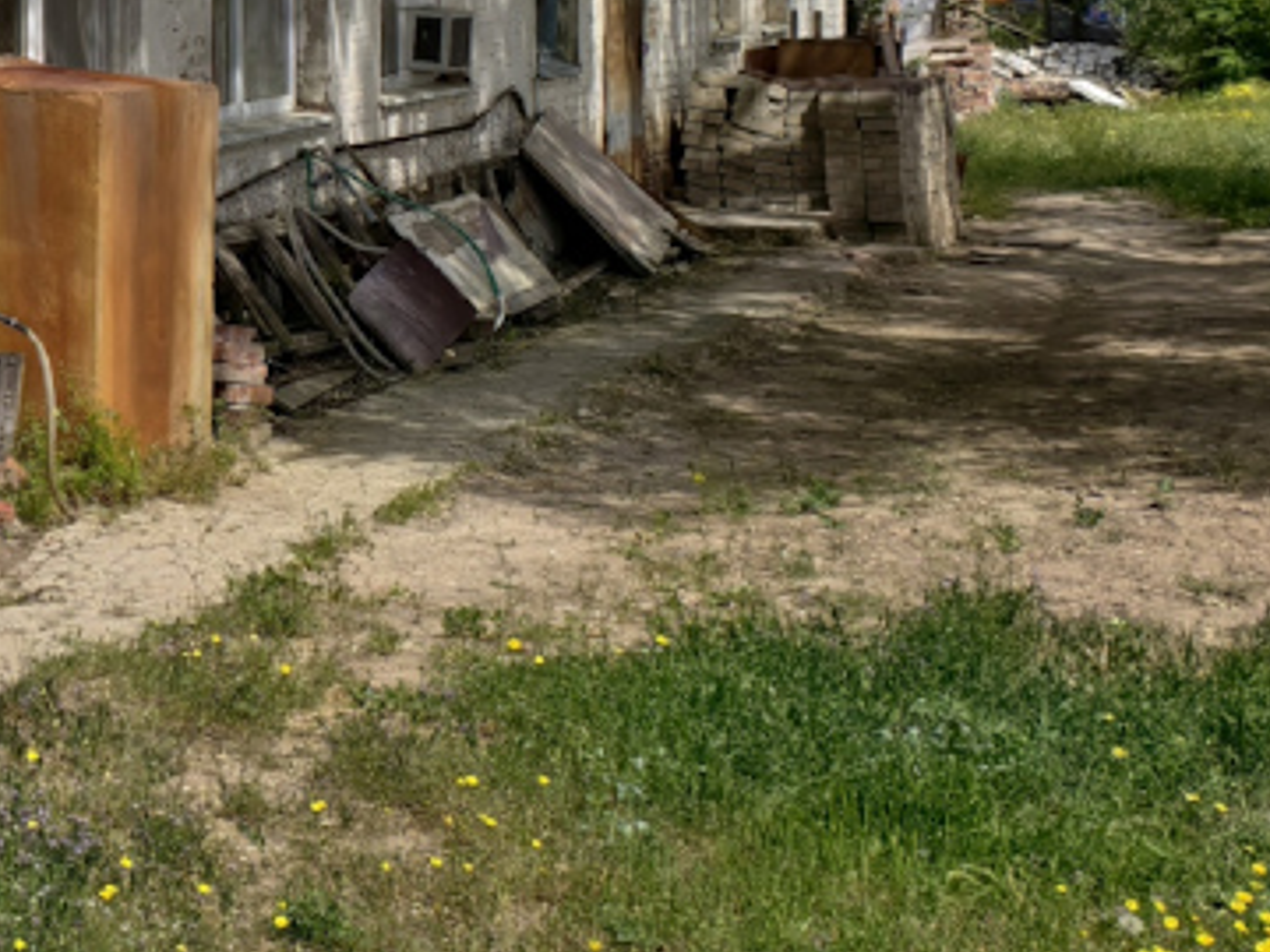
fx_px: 3045
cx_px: -963
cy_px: -122
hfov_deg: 18.7
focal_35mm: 83
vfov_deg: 17.1
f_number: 1.57
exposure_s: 1/5051
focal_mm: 6.54
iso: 72
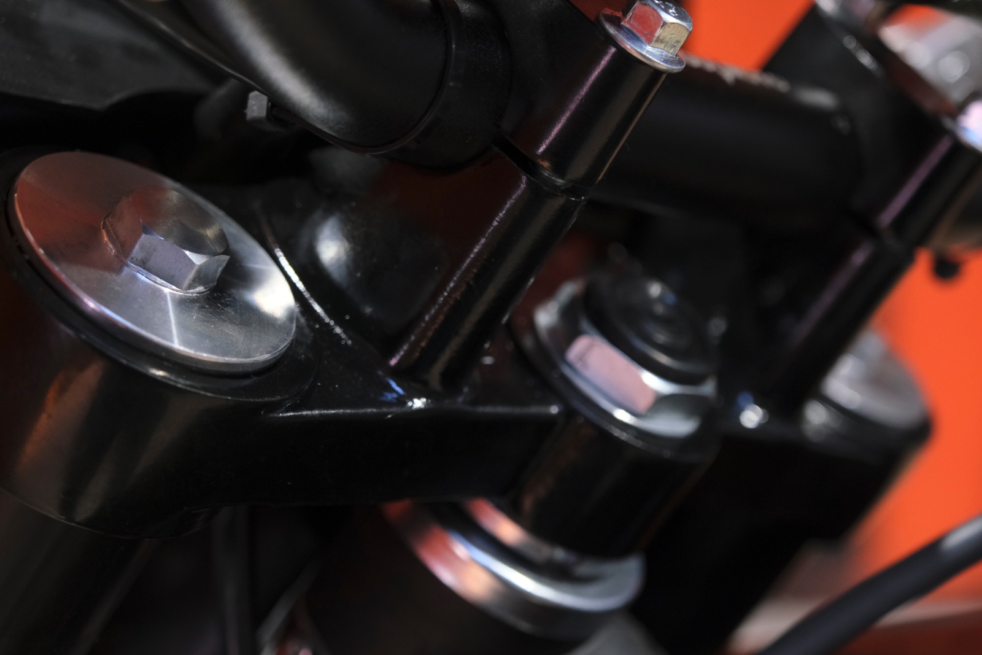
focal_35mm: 76
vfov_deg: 18.0
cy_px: 328
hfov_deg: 26.6
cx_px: 491
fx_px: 2073
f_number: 4
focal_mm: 50.5
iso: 1600
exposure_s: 1/100
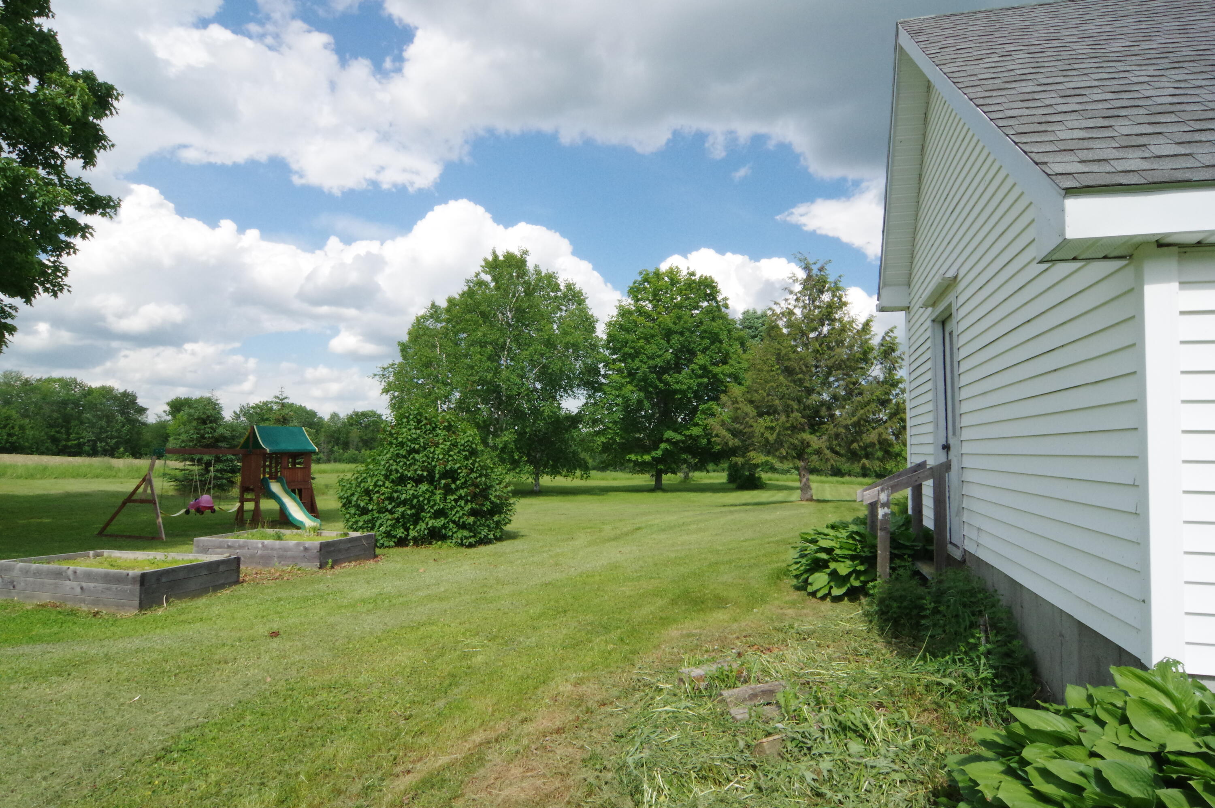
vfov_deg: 67.3
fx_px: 607
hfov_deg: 90.1
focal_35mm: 18
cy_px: 404
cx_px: 608
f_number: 22
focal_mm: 12
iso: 2000
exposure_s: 1/500
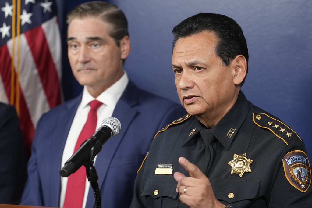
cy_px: 104
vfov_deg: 7.1
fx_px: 1672
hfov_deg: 10.7
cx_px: 156
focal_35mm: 193
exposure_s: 1/500
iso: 1000
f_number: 2.8
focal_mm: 129
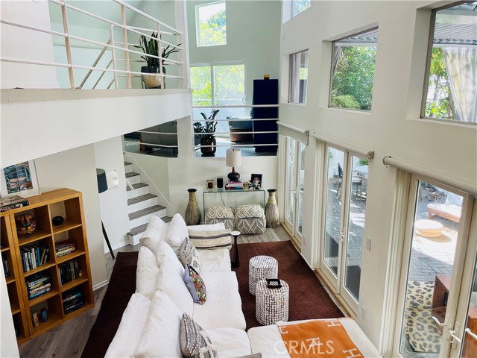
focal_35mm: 26
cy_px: 179
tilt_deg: -14.4
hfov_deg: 67.3
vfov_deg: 53.1
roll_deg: +0.7
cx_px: 238
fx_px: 358
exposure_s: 1/120
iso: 50
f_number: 1.6
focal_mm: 4.2
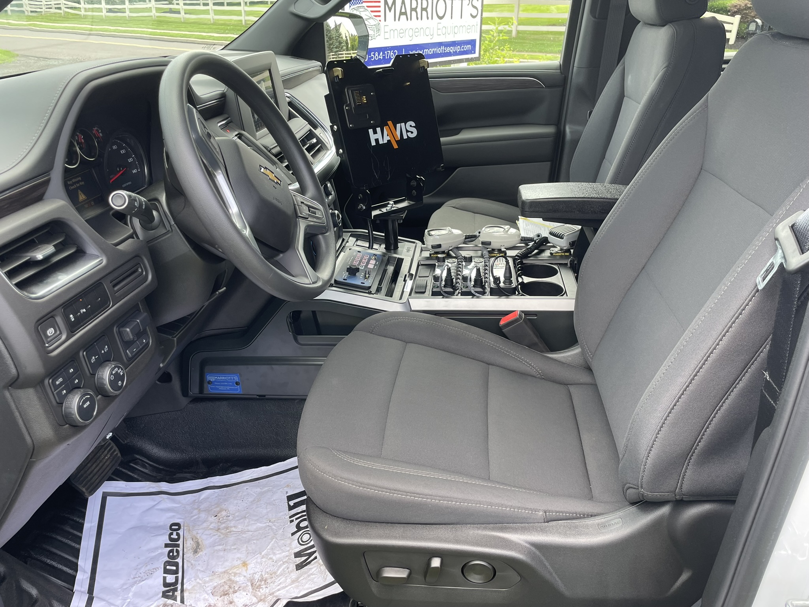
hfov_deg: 67.3
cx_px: 404
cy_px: 304
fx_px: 608
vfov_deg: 53.1
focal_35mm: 26
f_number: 1.6
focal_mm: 4.2
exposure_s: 1/121
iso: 40
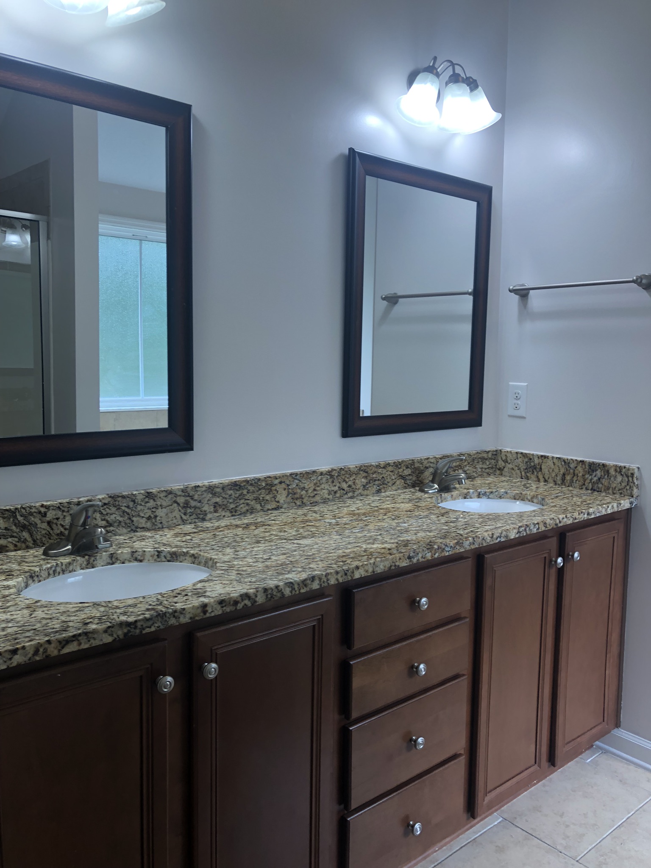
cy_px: 434
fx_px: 702
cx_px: 326
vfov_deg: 63.4
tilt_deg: -7.2
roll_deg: -0.9
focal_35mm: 28
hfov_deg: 49.7
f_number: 1.8
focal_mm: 3.99
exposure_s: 1/120
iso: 64
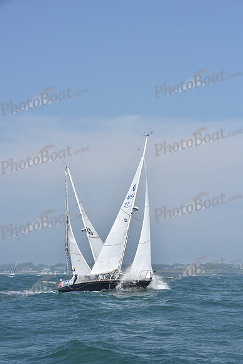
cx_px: 122
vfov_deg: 22.6
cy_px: 182
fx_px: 911
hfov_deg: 15.2
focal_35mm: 90
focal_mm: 90
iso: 320
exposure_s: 1/1000
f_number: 10
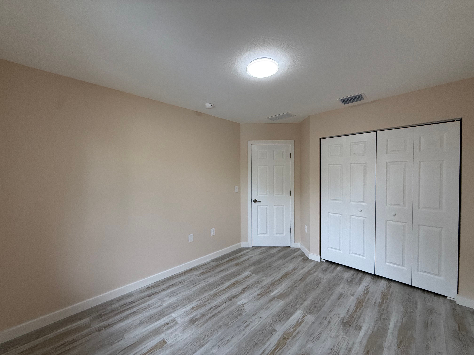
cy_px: 178
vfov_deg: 85.7
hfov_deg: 102.1
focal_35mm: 14
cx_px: 237
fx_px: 192
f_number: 2.2
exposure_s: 1/120
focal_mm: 2.22
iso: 200
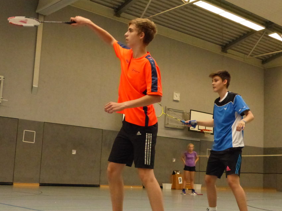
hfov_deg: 36.1
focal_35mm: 53
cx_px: 159
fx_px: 432
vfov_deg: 27.5
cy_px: 109
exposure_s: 1/250
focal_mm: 7.8
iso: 1600
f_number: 4
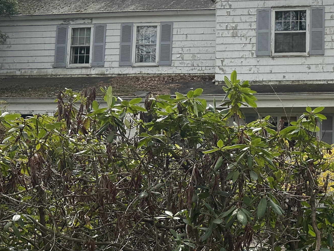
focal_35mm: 56
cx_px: 323
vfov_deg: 26.0
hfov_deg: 32.0
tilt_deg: +6.7
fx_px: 540
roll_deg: -0.6
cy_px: 87
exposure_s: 1/3247
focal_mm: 6.86
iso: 80
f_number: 1.78
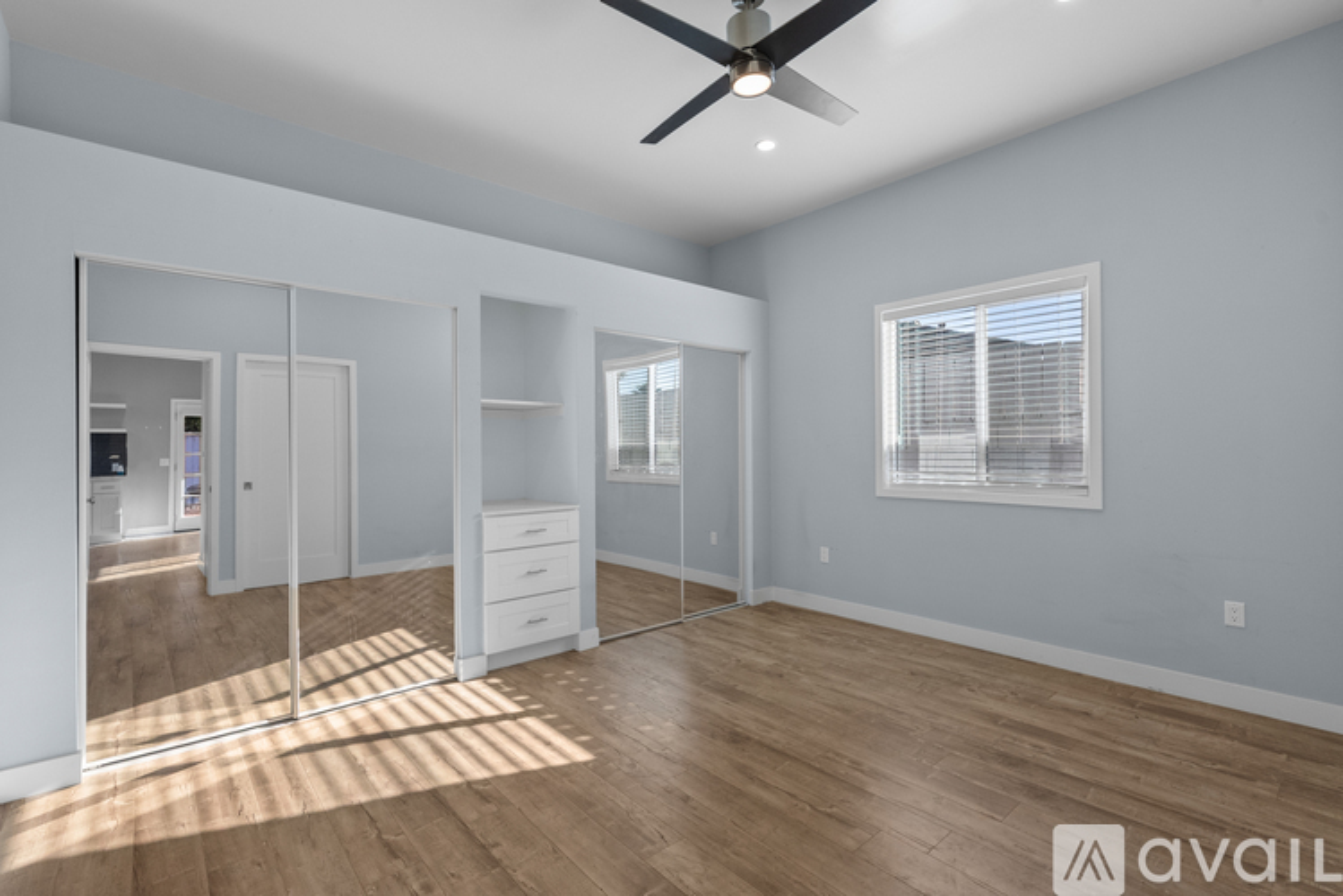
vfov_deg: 73.8
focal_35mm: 16
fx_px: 597
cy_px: 448
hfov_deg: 96.7
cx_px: 672
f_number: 8
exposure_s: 1/50
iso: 1250
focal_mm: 16
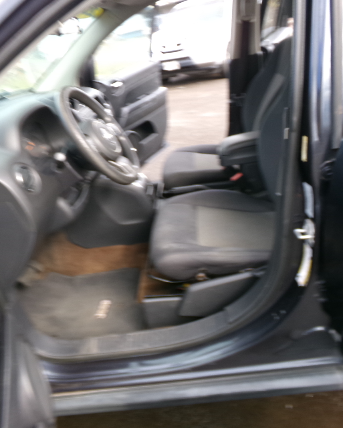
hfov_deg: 45.8
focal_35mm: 32
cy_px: 209
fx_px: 406
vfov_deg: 55.7
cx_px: 173
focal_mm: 4.3
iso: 100
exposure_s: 1/58
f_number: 3.7
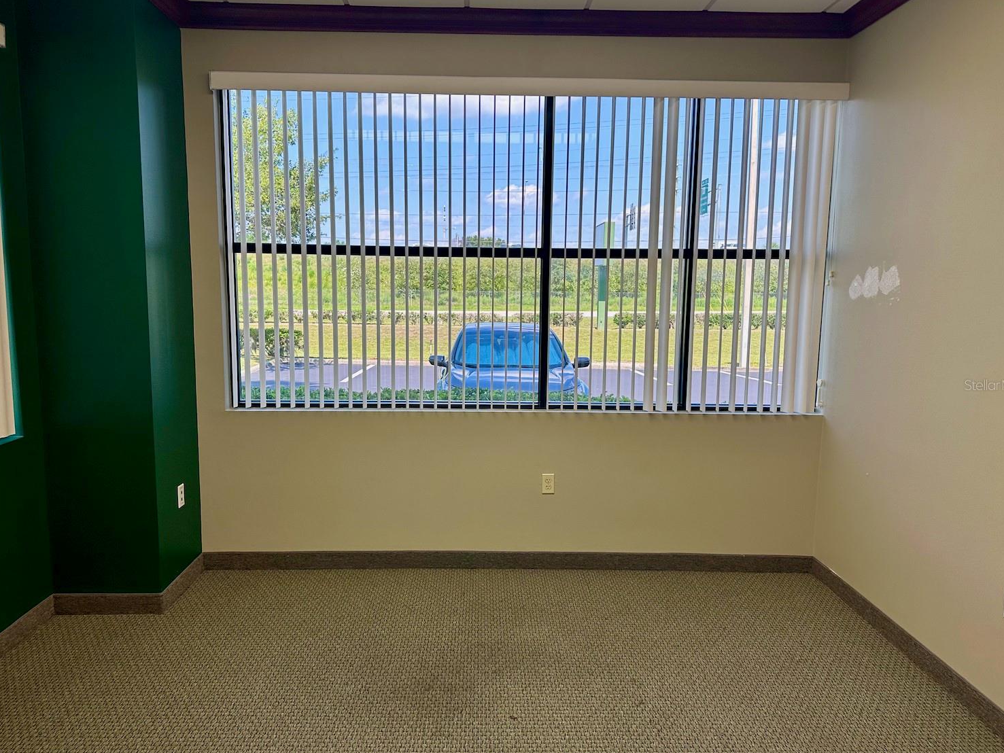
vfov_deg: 53.1
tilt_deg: -7.8
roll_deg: -1.4
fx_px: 754
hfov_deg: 67.3
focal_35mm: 26
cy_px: 385
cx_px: 485
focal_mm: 6.86
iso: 80
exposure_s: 1/264
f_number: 1.78
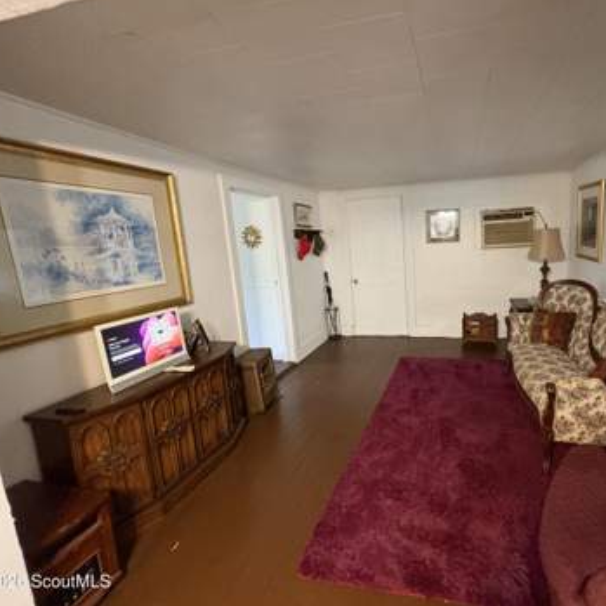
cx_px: 389
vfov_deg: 84.0
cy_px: 296
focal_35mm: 17
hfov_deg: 81.9
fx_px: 337
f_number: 2.2
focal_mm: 2.22
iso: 640
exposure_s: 1/60
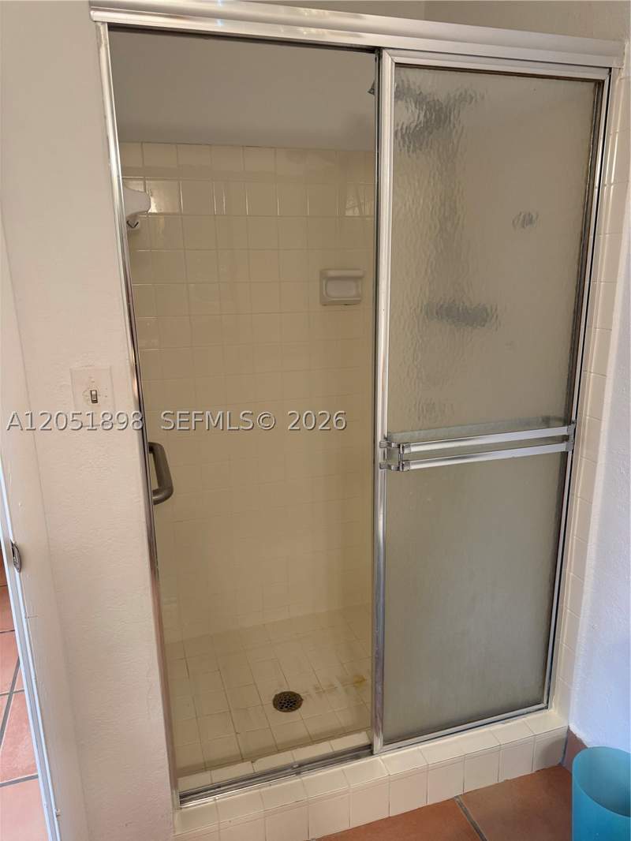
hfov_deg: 56.8
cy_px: 420
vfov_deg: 71.6
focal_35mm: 24
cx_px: 316
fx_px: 583
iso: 160
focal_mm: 6.76
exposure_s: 1/60
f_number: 1.78
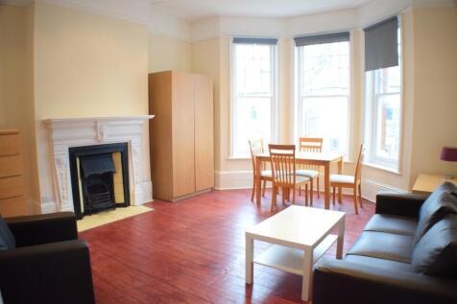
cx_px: 228
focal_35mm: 30
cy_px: 152
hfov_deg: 61.9
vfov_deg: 43.6
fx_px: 381
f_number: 3.8
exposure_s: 1/60
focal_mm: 20
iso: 1250
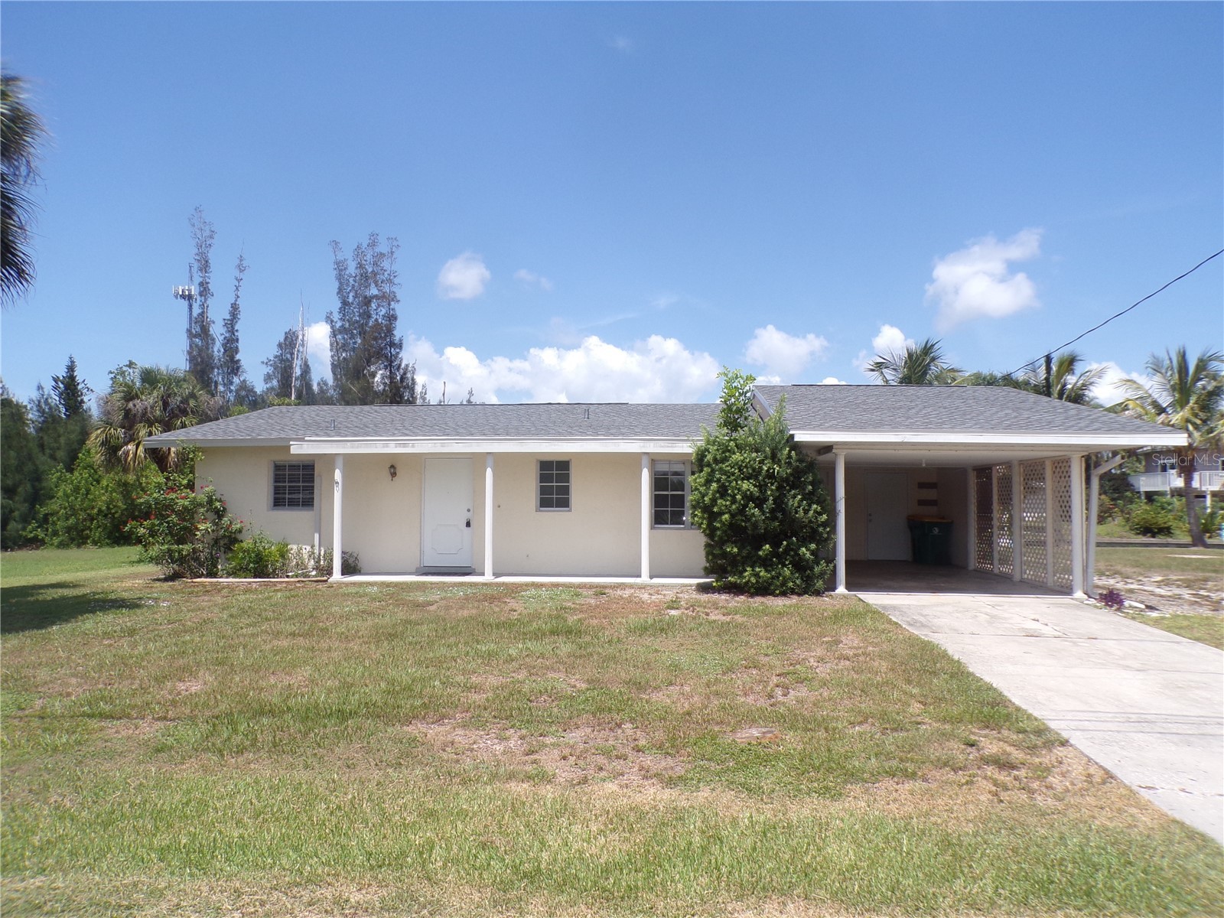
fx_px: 849
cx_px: 612
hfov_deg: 71.6
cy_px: 459
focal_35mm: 24
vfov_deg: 56.8
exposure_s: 1/280
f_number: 5.8
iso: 80
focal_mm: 4.3
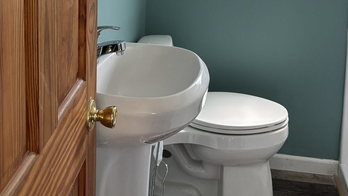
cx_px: 191
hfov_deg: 38.5
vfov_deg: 20.6
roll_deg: -2.3
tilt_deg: -6.9
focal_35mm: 54
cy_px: -44
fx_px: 498
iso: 125
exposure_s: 1/104
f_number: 1.6
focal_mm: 5.96
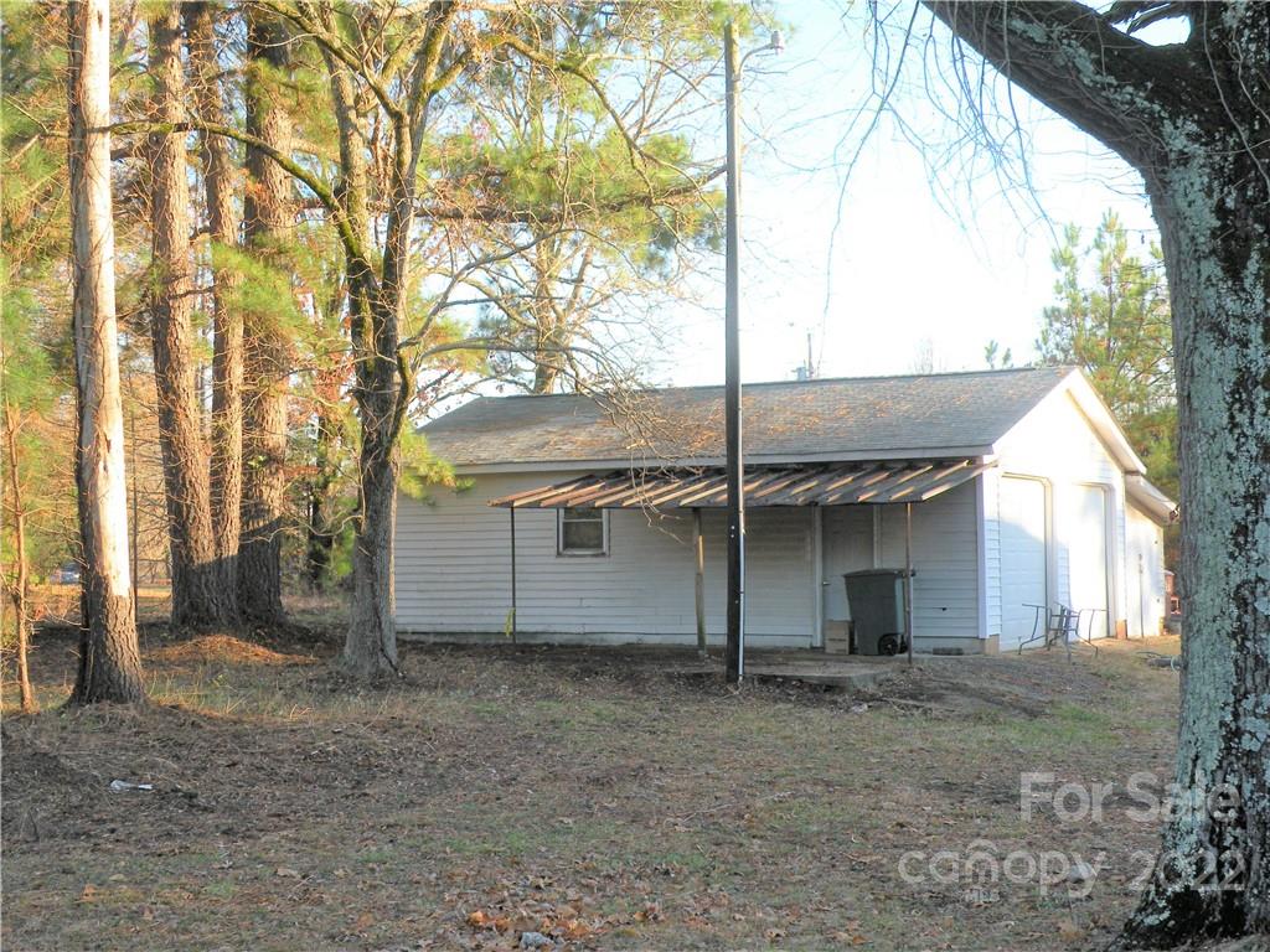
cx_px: 635
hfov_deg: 34.3
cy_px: 476
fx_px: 2055
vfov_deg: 26.1
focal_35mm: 56
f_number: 4
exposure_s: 1/136
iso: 64
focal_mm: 9.8
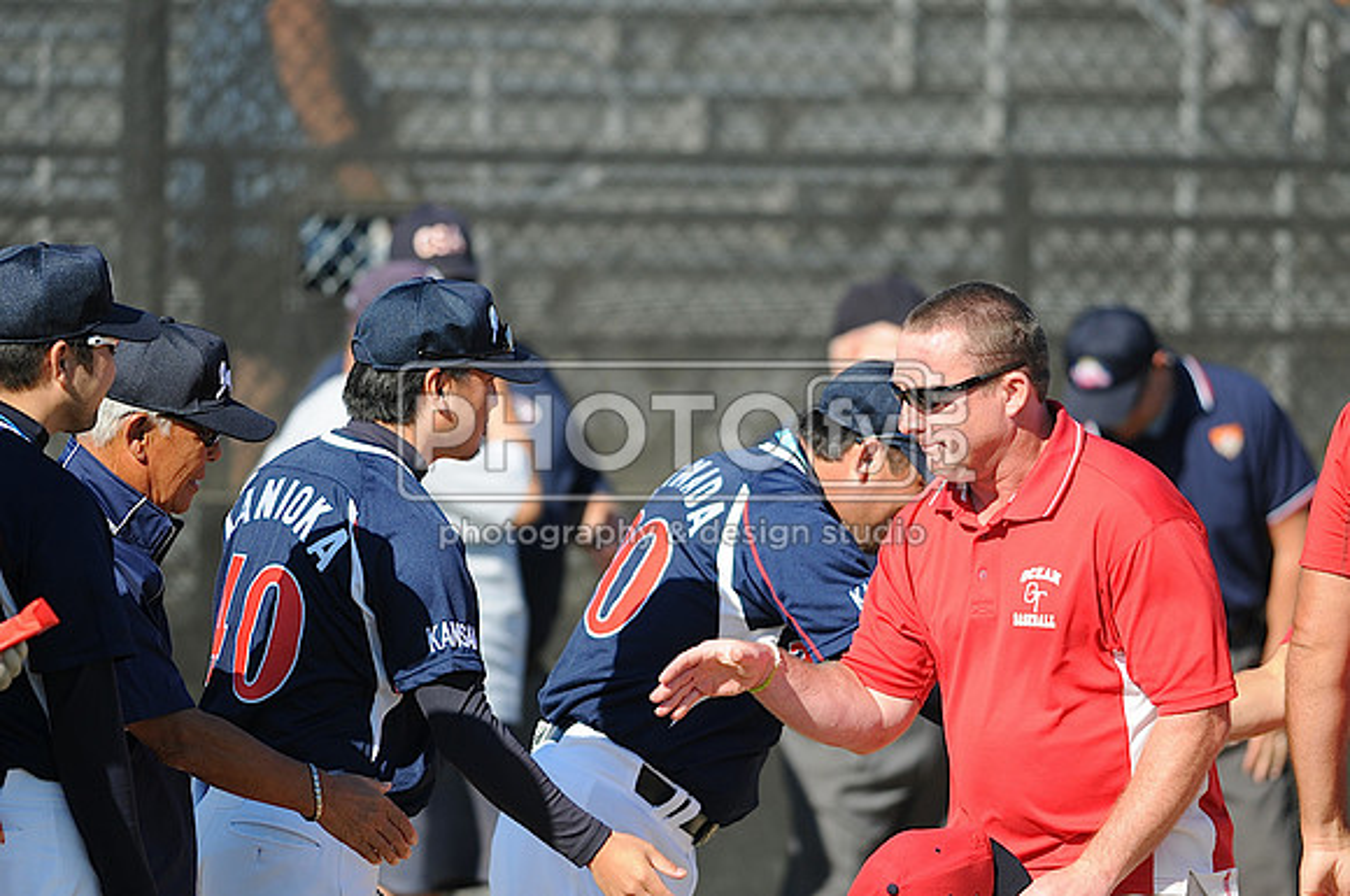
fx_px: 16851
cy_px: 448
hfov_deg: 4.6
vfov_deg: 3.0
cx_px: 675
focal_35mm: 450
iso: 200
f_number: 4
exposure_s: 1/1250
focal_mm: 300
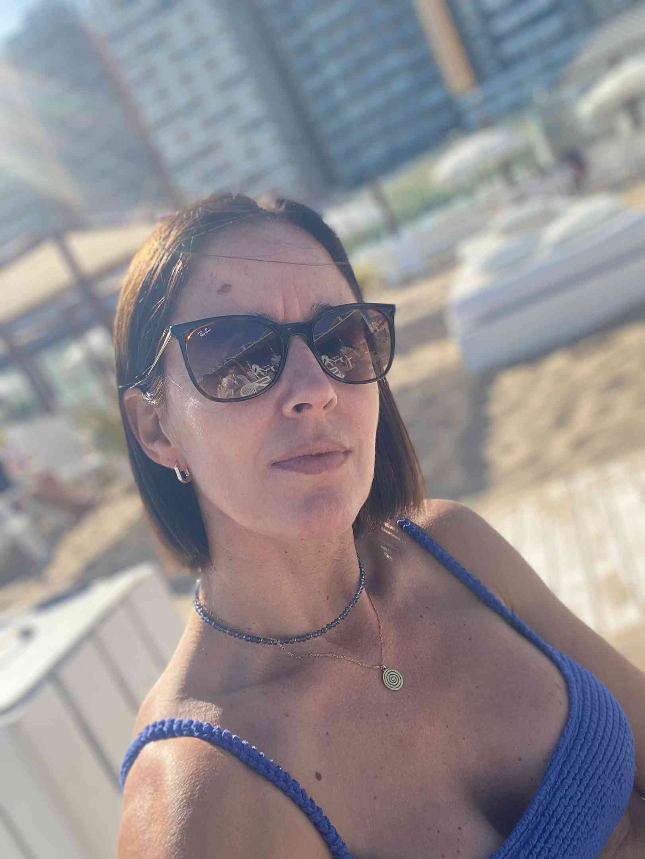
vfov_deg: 60.0
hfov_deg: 46.8
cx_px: 322
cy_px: 430
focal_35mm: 30
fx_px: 745
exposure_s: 1/651
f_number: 2.2
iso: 25
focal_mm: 2.71
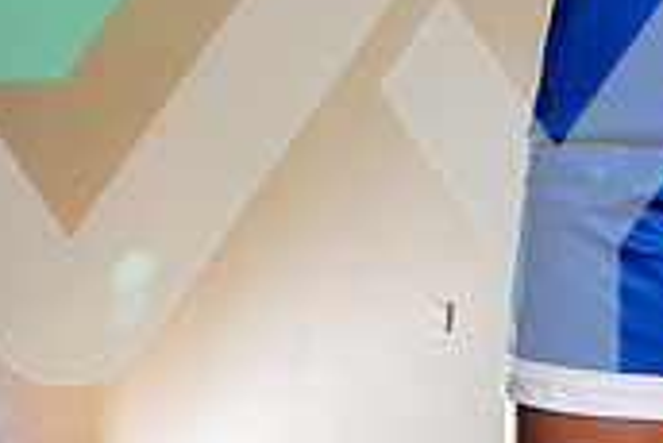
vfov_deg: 15.2
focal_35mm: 81
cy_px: -287
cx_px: 729
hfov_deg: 23.5
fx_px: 1493
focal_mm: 24
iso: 640
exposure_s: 1/200
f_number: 7.1
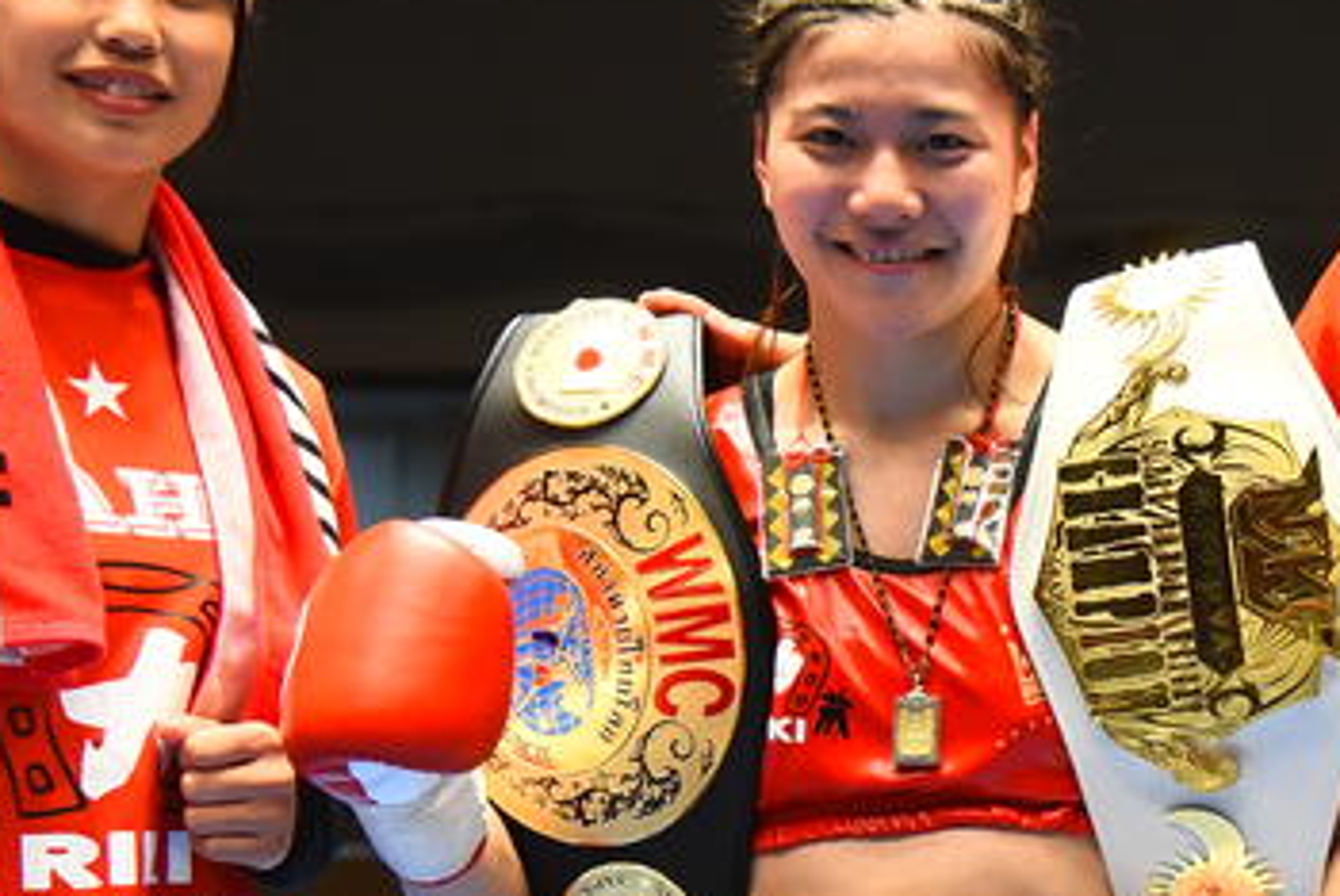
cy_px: 760
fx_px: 5104
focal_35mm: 137
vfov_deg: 10.0
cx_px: 1374
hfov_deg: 14.7
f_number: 4
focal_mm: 48
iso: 3200
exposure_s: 1/800
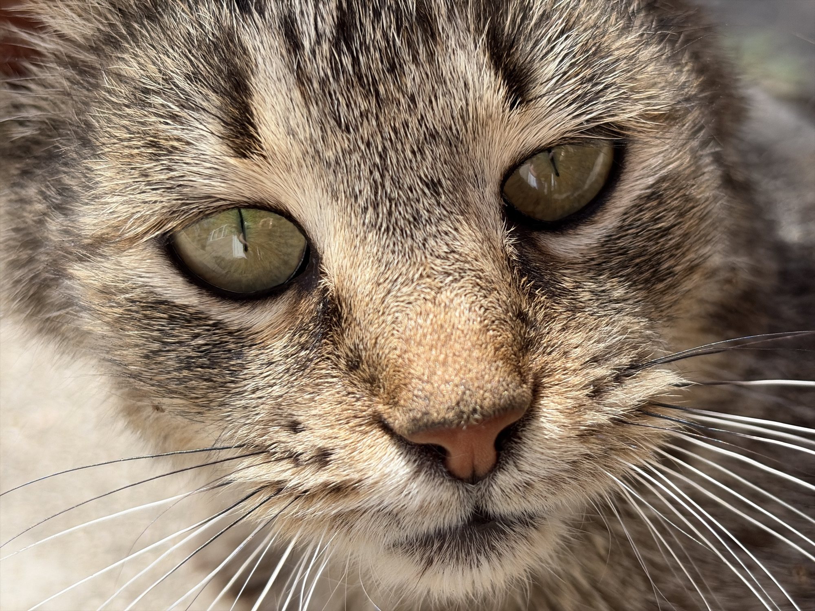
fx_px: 1224
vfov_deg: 28.0
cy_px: 306
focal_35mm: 52
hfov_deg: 36.8
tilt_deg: -45.7
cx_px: 408
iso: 50
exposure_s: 1/1287
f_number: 1.6
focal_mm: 5.96
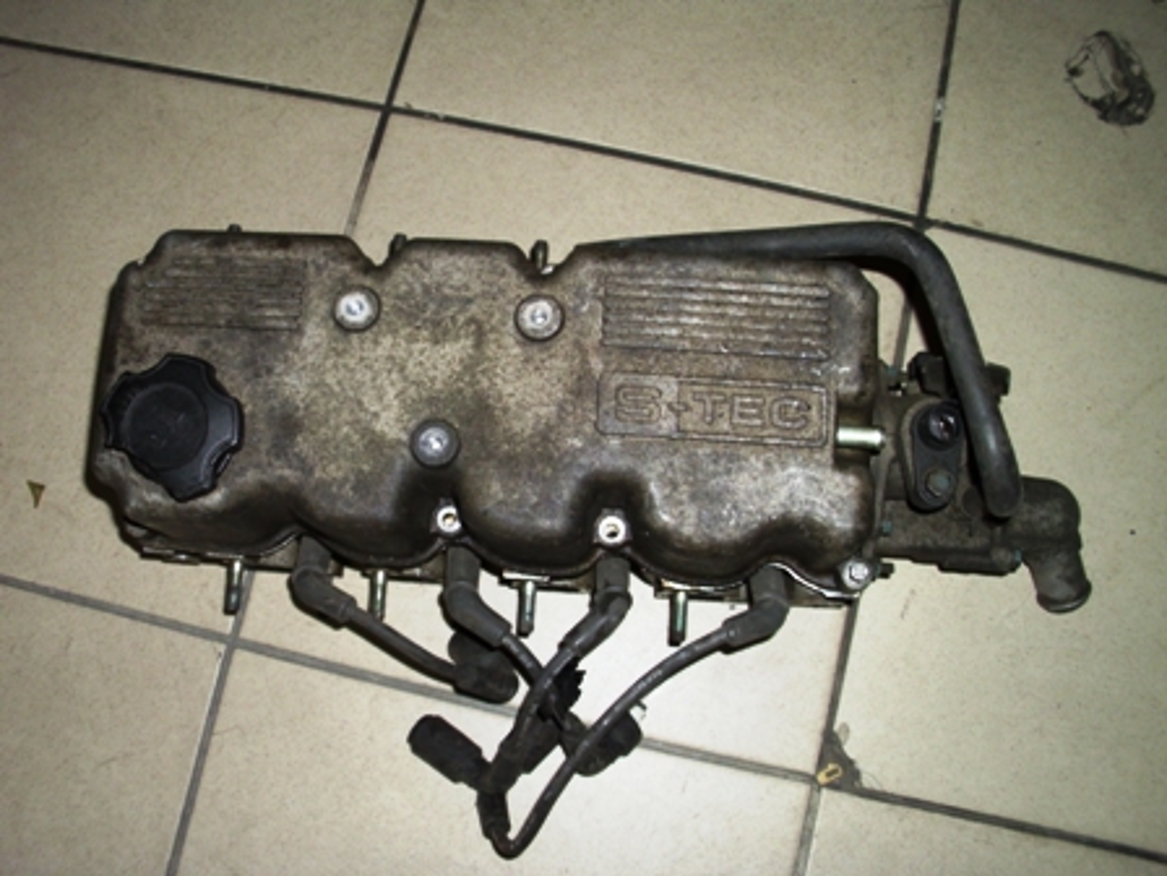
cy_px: 438
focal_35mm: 35
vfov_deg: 40.7
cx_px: 584
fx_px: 1180
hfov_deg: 52.6
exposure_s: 1/60
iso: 200
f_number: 3
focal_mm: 6.2
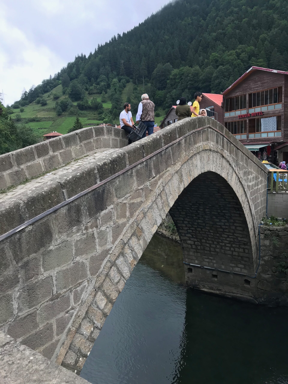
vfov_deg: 63.4
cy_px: 192
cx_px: 144
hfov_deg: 49.7
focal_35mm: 28
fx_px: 311
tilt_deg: -6.1
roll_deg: +2.6
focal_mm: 3.99
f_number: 1.8
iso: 20
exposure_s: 1/507
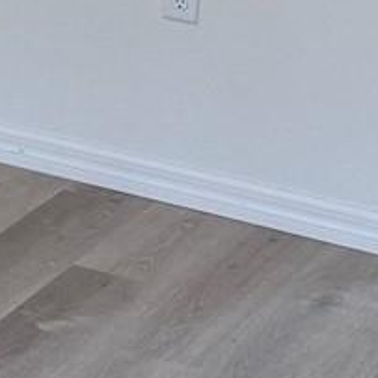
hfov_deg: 9.9
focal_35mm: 167
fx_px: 2063
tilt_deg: -8.9
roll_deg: -1.5
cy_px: -264
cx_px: -289
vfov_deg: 10.0
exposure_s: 1/176
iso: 125
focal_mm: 6.76
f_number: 1.78
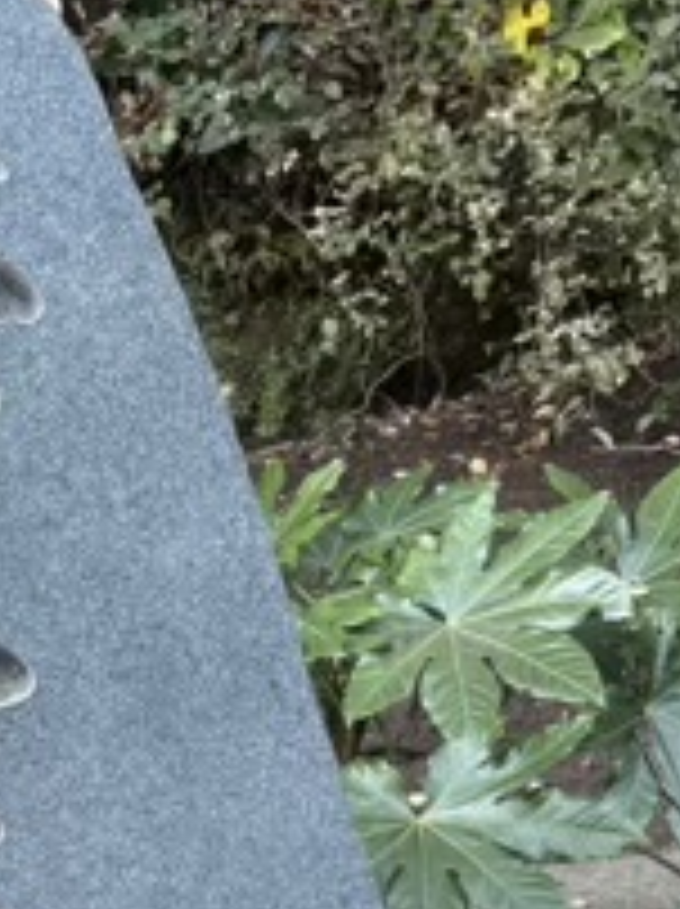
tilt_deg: -12.7
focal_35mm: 90
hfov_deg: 15.2
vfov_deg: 20.9
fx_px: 2362
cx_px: -324
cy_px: 970
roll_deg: +0.6
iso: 125
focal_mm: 5.96
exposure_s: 1/67
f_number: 1.6
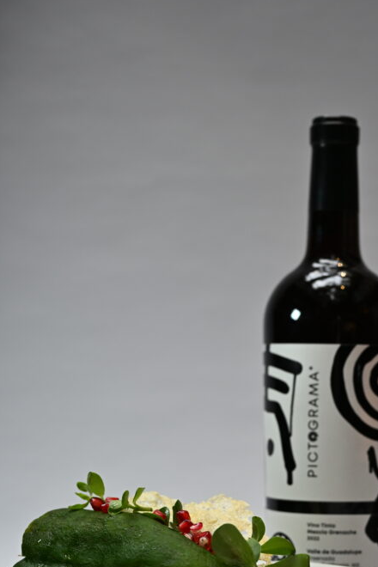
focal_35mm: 107
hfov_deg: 12.8
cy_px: 367
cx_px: 291
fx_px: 1685
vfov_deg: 19.1
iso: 450
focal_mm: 69
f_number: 4
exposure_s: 1/125
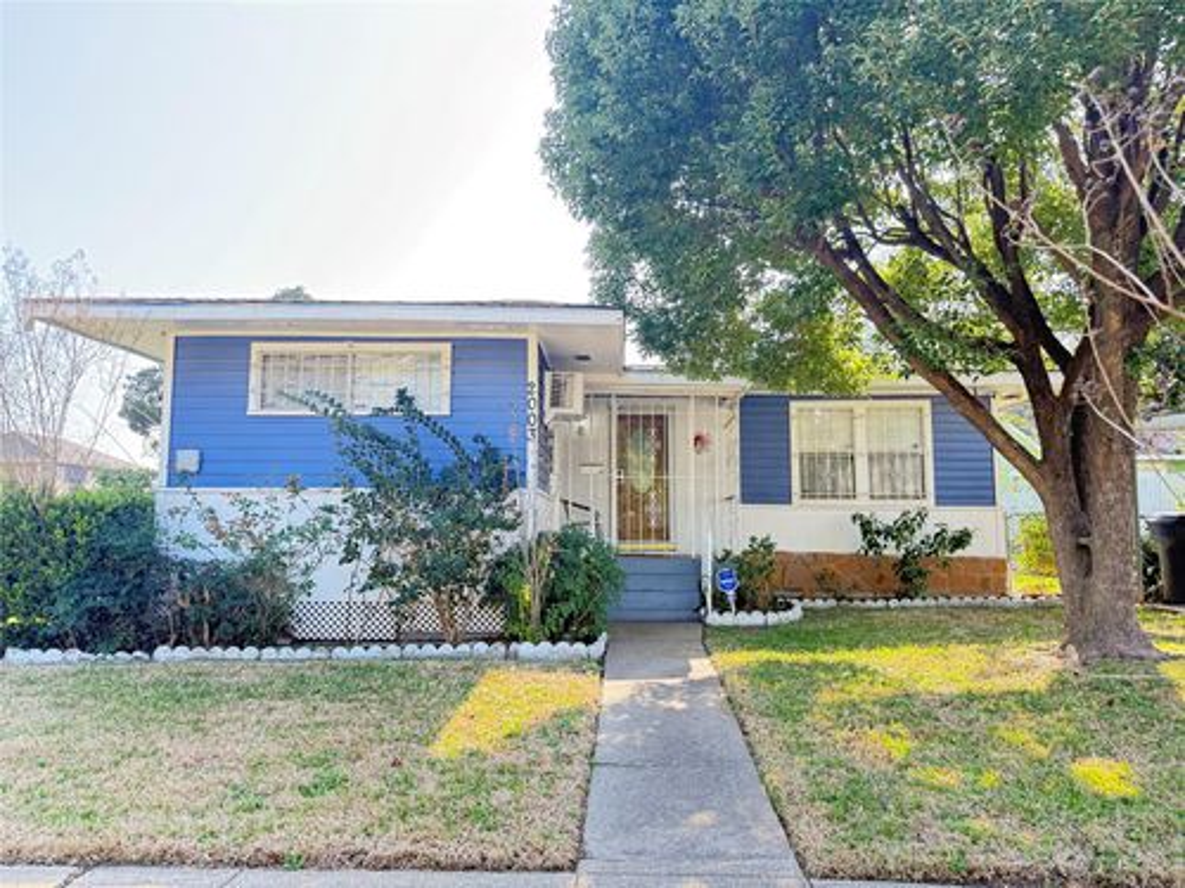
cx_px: 592
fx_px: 822
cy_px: 444
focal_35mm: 24
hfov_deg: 71.6
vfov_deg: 56.8
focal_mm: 6.76
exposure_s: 1/302
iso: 100
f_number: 1.78
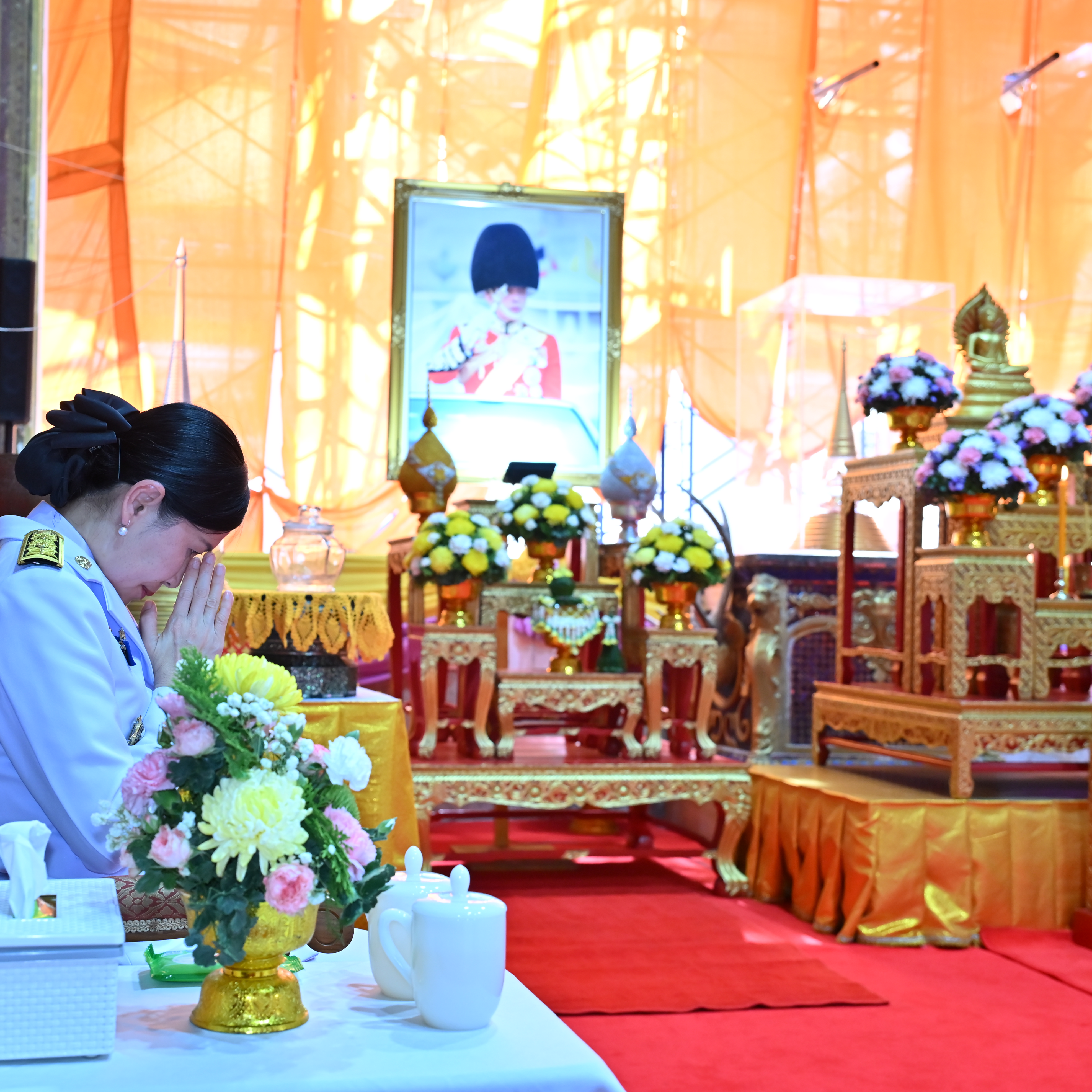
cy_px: 547
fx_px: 1558
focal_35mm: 44
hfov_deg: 38.4
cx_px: 406
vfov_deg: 38.6
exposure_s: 1/200
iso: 1250
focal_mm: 33.5
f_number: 4
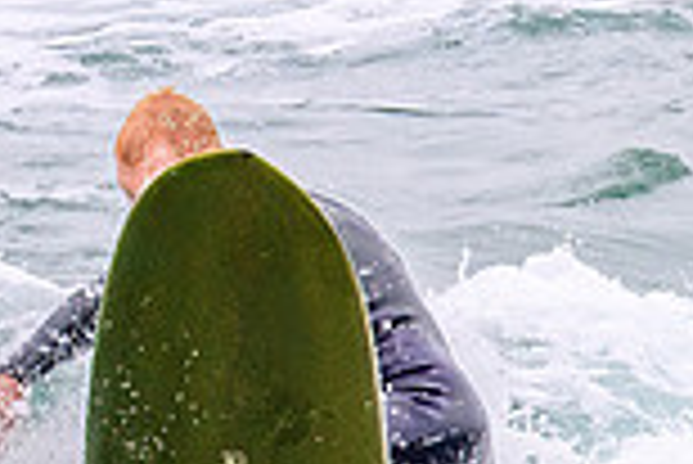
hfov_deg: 0.7
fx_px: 53429
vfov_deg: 0.5
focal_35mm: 2773
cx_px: 84
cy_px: 646
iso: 1100
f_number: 11
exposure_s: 1/2000
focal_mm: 550
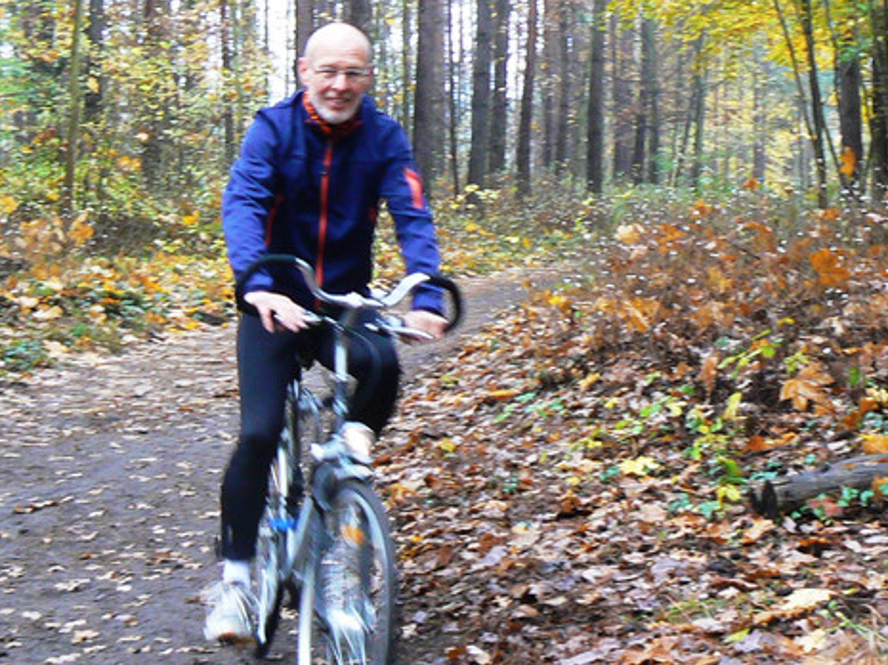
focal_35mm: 62
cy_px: 294
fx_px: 1589
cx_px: 304
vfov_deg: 23.6
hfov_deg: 31.0
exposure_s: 1/30
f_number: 2.8
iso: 125
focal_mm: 6
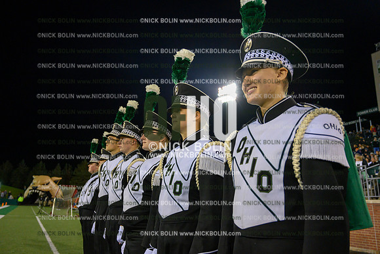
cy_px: 127
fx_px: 296
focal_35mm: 28
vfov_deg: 46.4
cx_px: 190
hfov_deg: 65.5
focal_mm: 28
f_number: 4
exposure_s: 1/800
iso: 5000
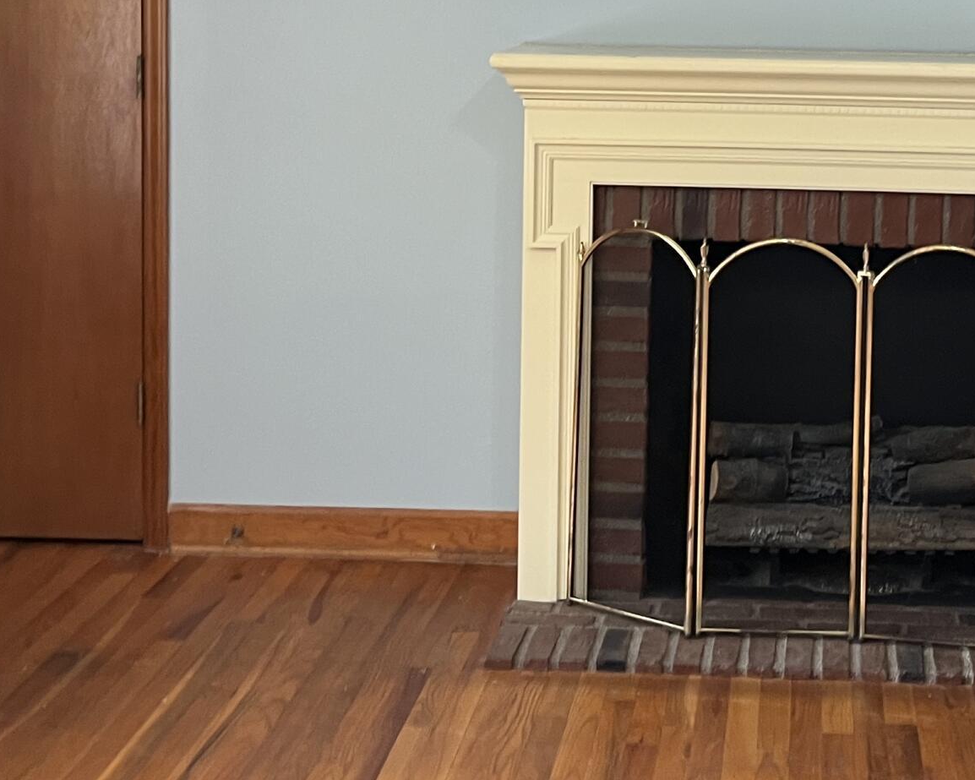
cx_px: 772
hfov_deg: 28.2
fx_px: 1904
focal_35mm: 66
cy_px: 68
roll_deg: +0.0
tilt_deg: -3.7
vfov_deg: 22.5
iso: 125
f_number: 1.6
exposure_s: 1/60
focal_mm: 5.1
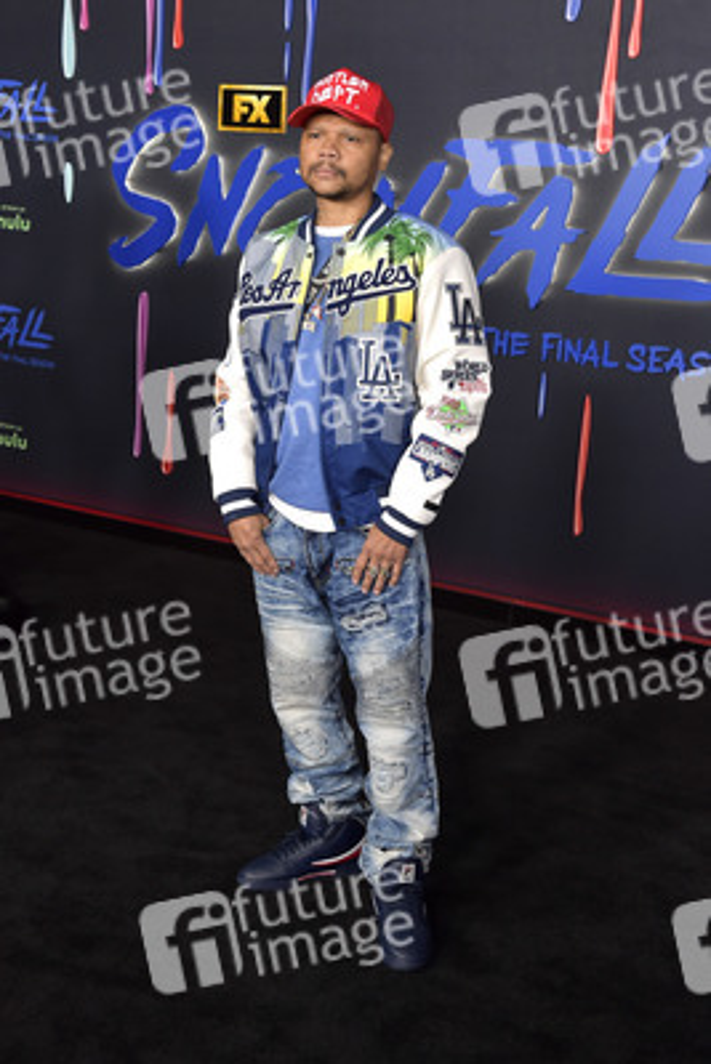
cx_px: 356
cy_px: 532
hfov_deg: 28.1
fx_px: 1421
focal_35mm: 48
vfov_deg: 41.1
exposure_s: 1/250
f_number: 6.3
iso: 2000
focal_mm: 48
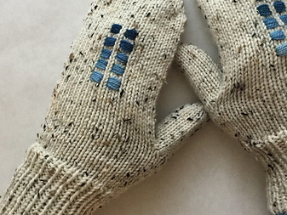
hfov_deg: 34.9
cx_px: 151
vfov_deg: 26.5
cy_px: 90
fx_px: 456
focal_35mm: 55
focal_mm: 4.15
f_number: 2.2
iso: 160
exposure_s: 1/15
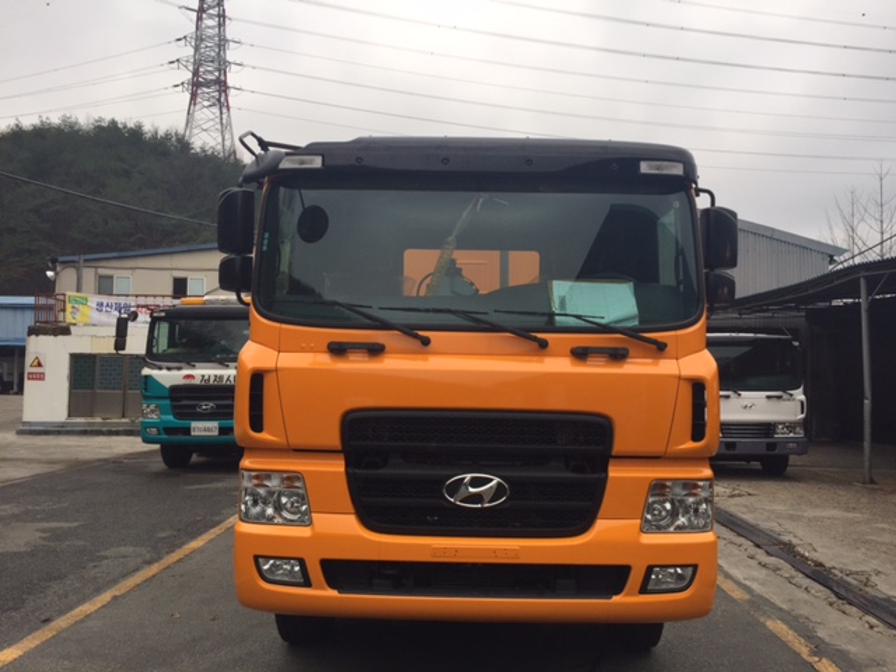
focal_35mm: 29
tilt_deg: +3.0
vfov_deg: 48.2
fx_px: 751
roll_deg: -0.7
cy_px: 336
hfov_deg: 61.7
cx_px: 448
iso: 32
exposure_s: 1/455
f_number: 2.2
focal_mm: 4.15
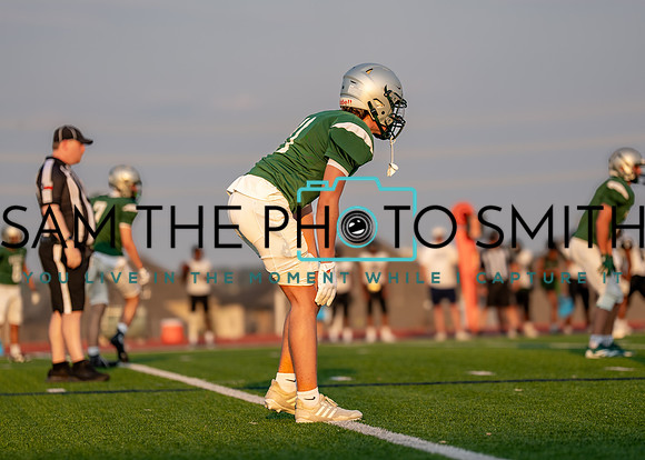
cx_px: 329
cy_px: 236
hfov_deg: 11.4
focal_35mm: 176
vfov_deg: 8.2
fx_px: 3231
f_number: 2.8
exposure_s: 1/2500
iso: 320
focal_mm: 149
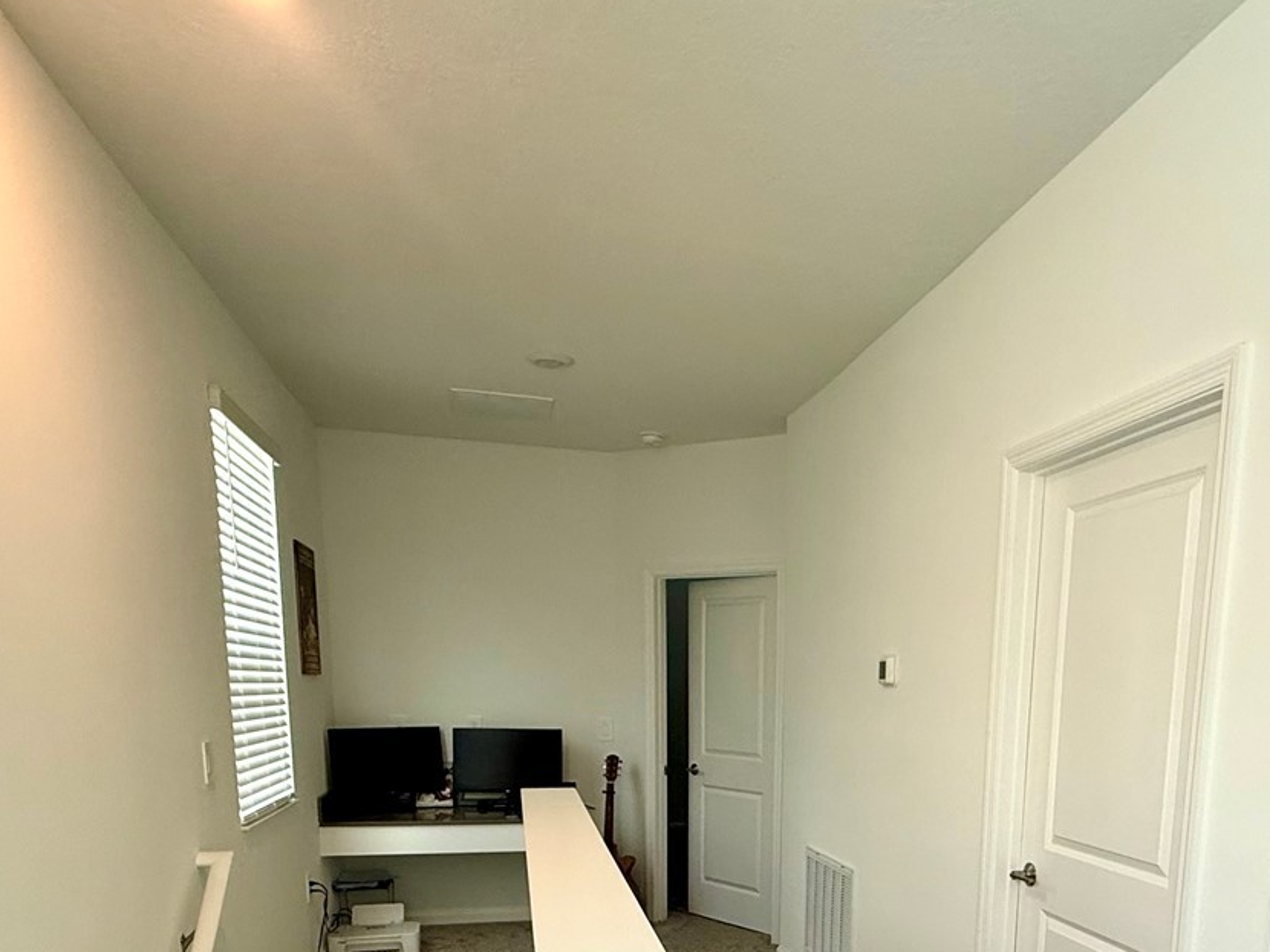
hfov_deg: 64.3
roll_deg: -0.9
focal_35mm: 27
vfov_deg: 46.5
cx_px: 802
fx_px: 990
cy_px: 853
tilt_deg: -8.8
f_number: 2.2
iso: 160
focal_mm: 2.22
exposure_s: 1/120
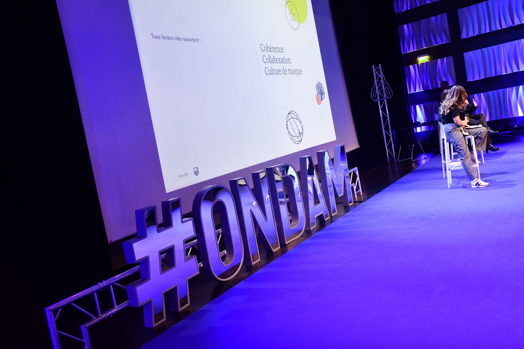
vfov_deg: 40.0
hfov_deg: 57.2
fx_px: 480
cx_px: 262
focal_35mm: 33
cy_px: 174
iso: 2000
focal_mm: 22
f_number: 5.6
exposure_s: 1/60
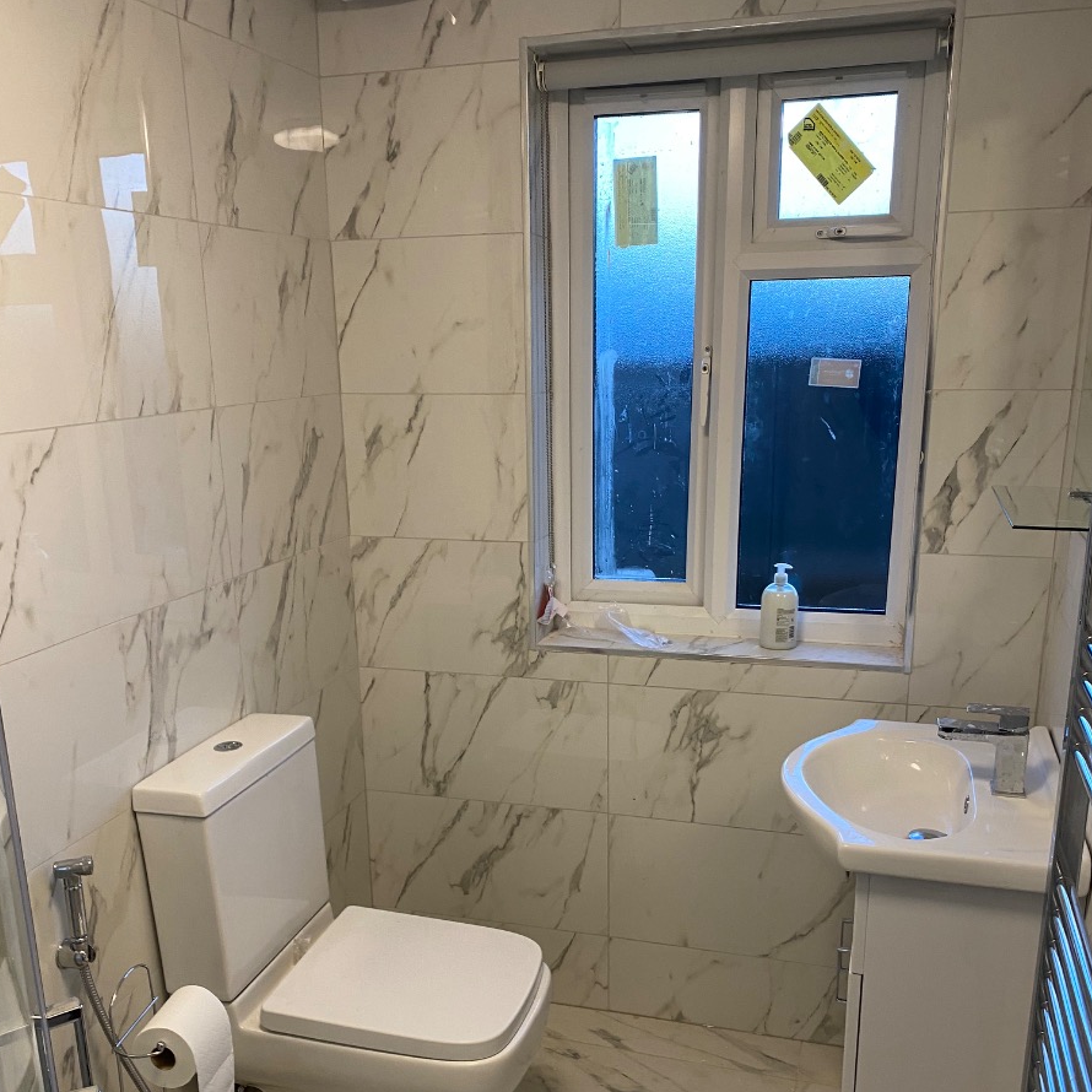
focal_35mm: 31
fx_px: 1106
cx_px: 544
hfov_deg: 52.5
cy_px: 672
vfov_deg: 52.1
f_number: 1.8
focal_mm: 4.25
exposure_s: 1/50
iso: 80
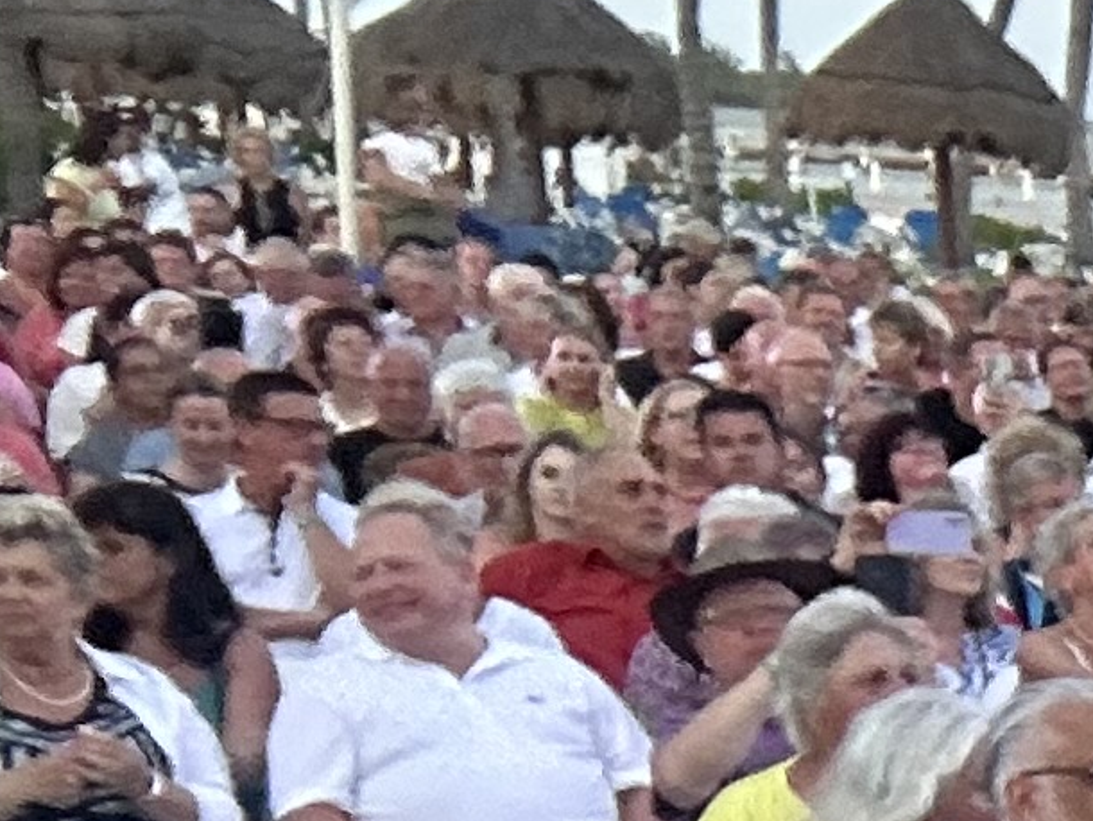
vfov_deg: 9.0
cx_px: 3223
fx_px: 4801
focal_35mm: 152
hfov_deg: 9.9
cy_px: 1798
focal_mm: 2.69
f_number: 1.9
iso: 80
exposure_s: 1/61
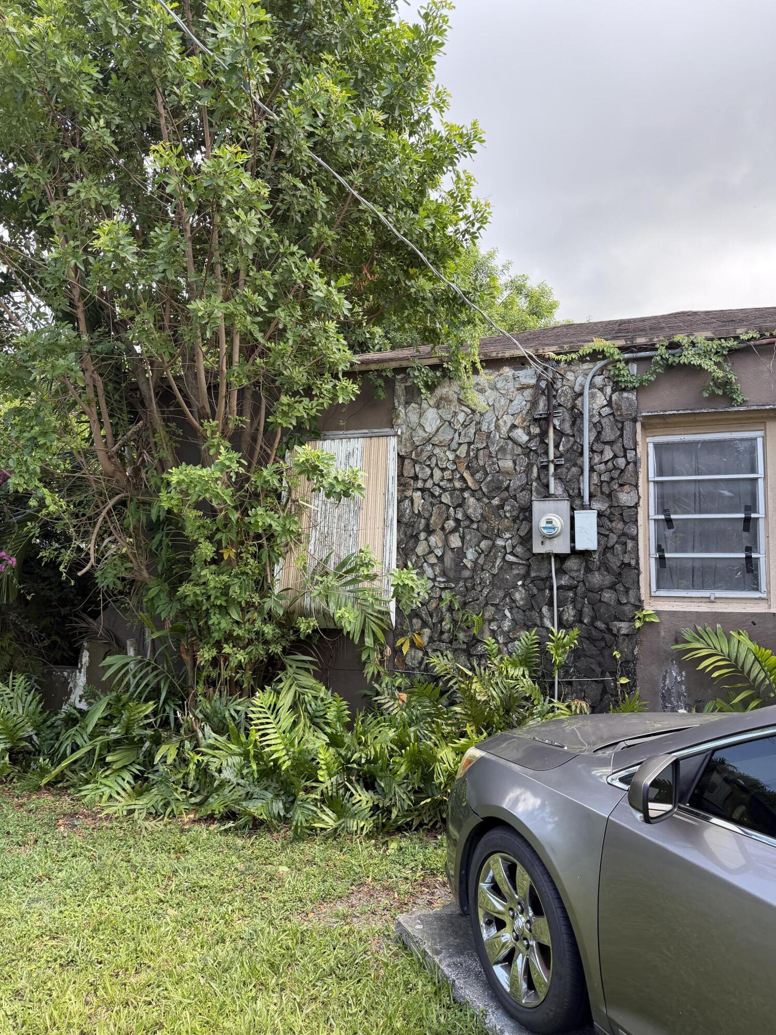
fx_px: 717
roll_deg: +0.0
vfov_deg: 71.6
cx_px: 388
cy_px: 518
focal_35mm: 24
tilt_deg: +2.1
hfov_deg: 56.8
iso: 100
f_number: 1.78
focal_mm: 6.76
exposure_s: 1/571
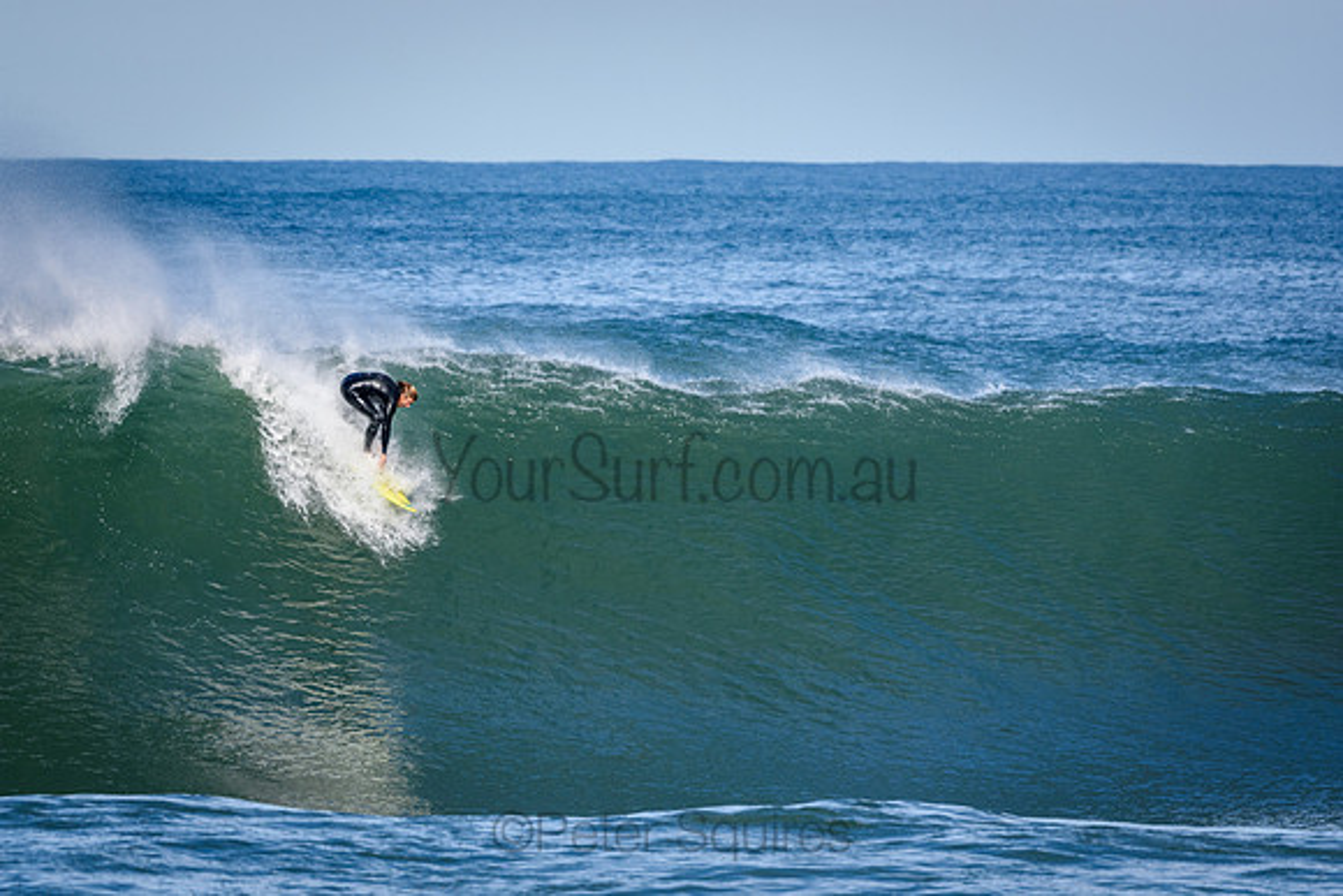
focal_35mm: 465
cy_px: 448
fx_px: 17350
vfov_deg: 3.0
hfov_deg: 4.4
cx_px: 672
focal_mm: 310
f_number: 5.6
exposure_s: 1/2000
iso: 450
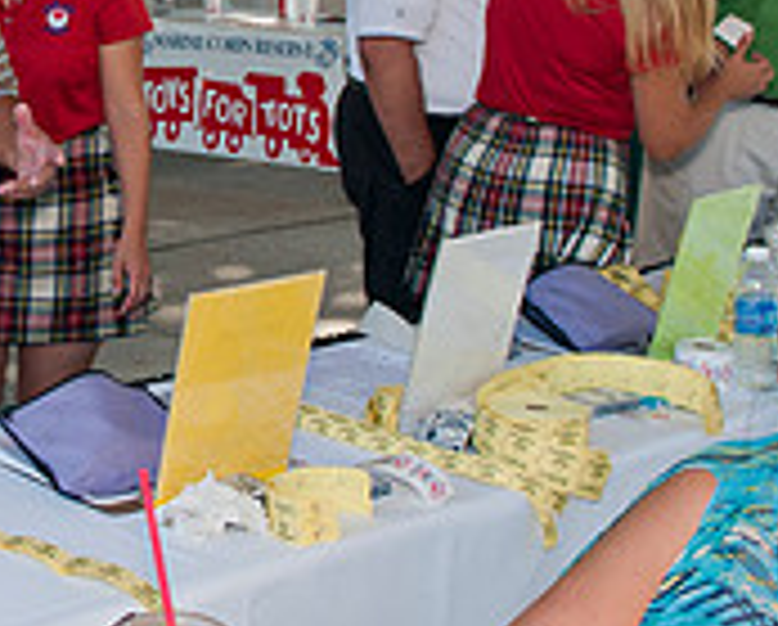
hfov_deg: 22.7
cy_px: 61
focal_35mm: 80
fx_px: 1845
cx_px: -40
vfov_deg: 18.9
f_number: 5
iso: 200
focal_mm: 17
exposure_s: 1/100
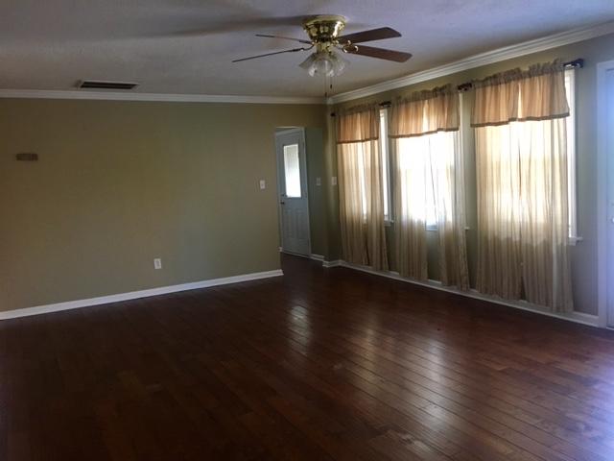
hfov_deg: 61.7
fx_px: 514
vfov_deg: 48.2
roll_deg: +3.0
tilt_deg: -6.1
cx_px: 307
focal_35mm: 29
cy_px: 230
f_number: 2.2
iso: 160
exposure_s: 1/30
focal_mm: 4.15
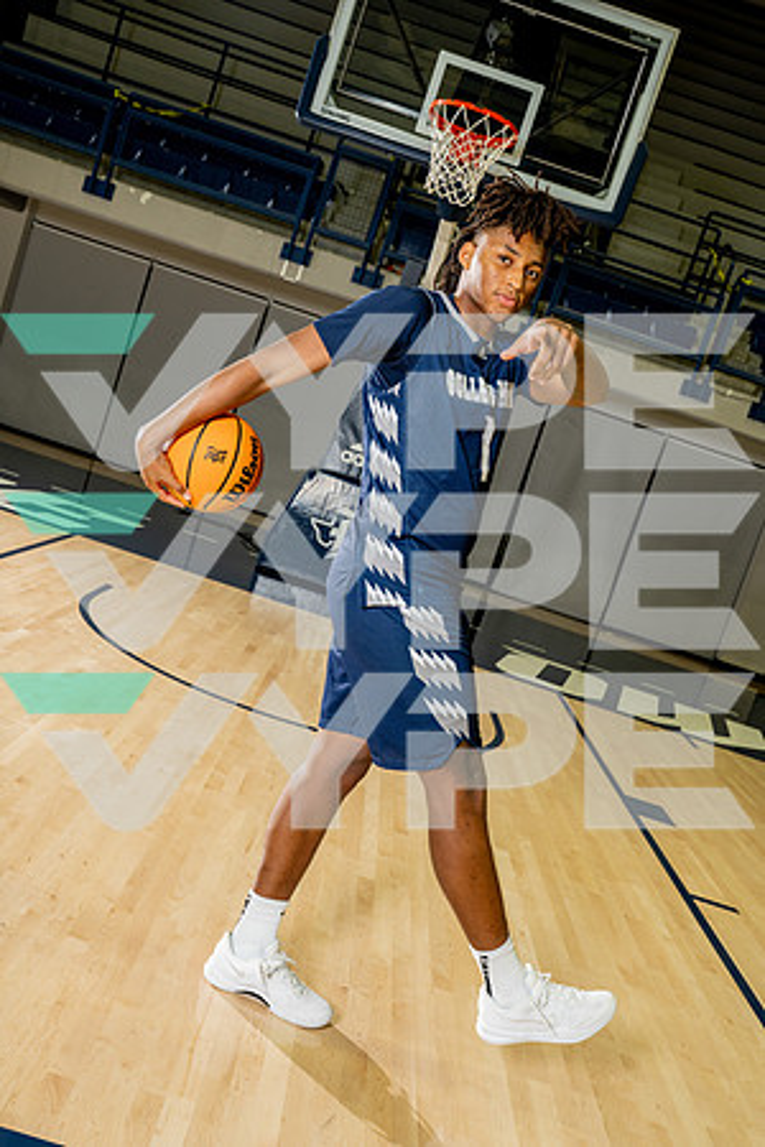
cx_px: 382
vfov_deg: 57.2
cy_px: 574
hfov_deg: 40.0
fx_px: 1052
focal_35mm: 33
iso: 640
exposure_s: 1/250
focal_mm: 33
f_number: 7.1
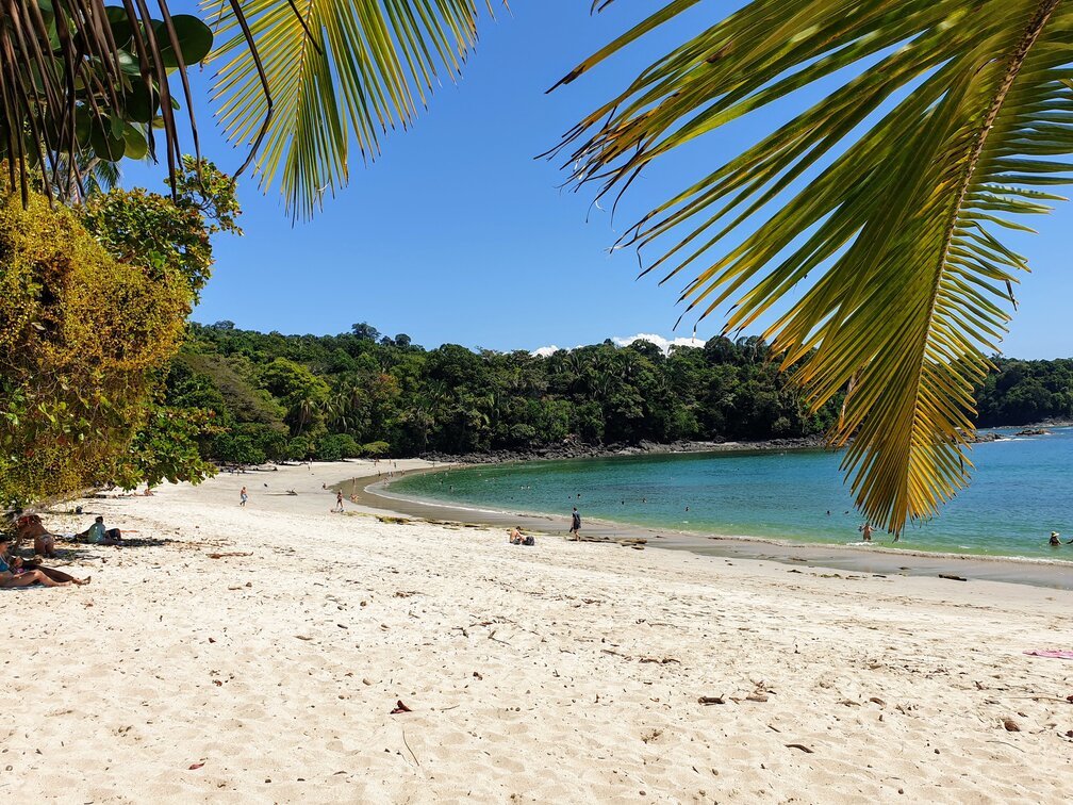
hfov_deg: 67.3
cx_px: 536
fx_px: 806
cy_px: 402
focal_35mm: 26
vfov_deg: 53.1
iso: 50
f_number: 2.4
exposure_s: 1/2198
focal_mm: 4.3
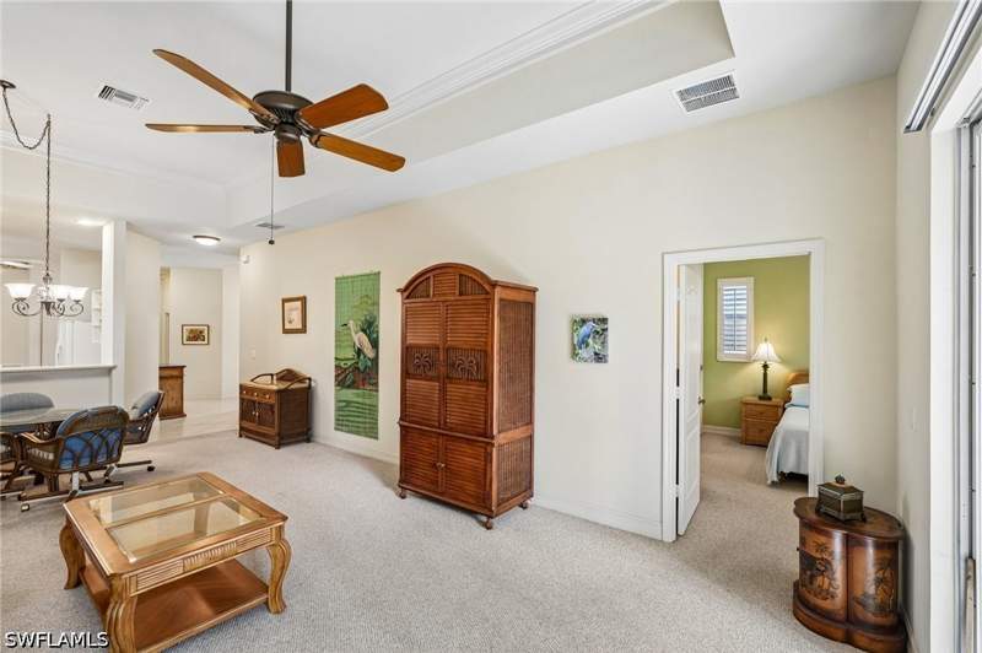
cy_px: 326
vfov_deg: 72.0
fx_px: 450
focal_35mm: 16
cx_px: 491
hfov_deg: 95.0
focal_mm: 16.5
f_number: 8
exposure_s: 1/8
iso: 400
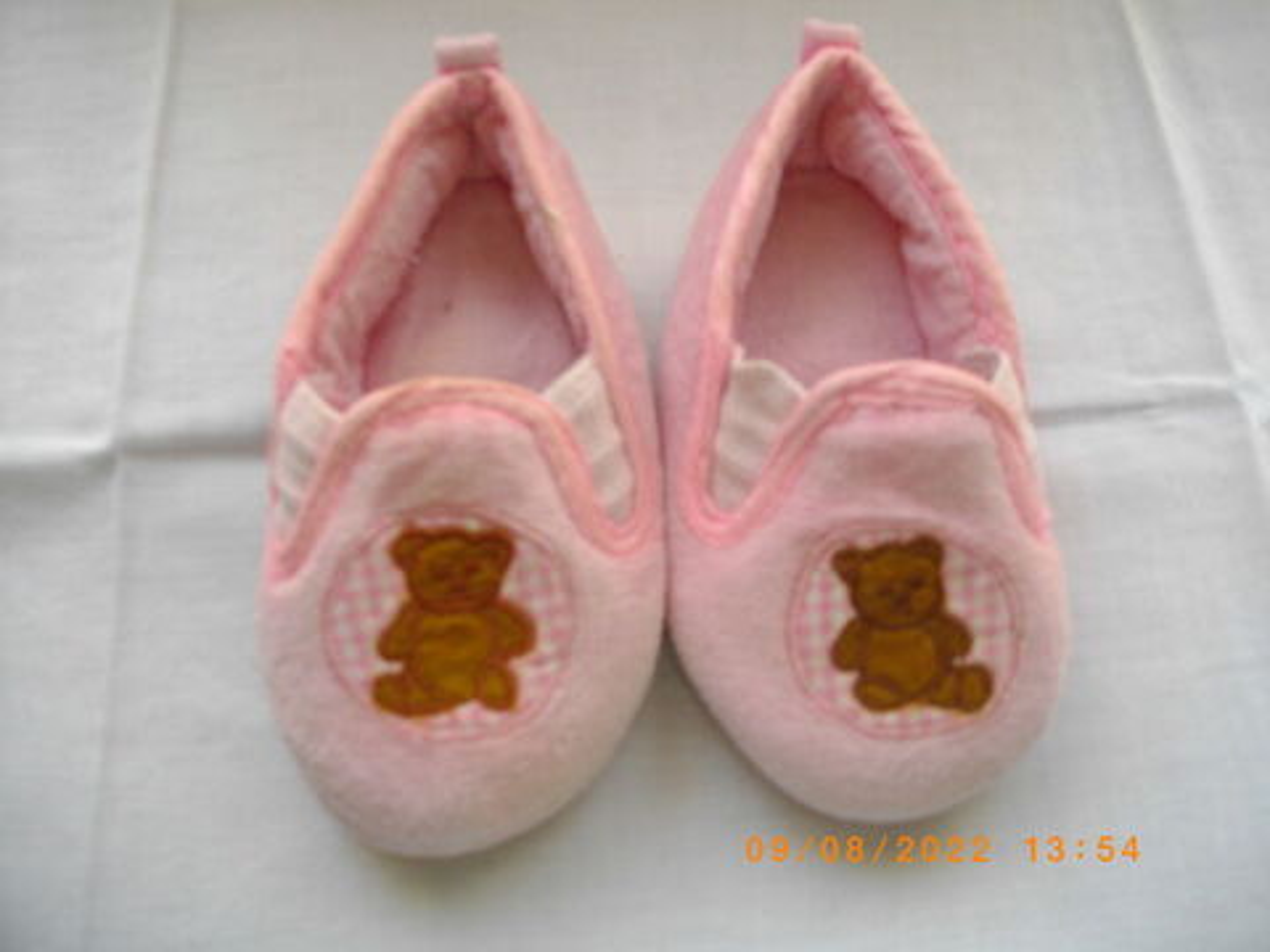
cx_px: 635
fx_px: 1174
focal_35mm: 32
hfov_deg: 56.8
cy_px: 476
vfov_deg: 44.2
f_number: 2.9
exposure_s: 1/80
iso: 200
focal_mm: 5.7
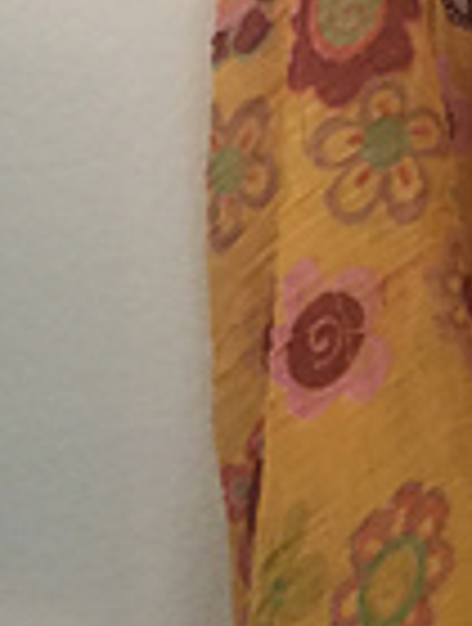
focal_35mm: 104
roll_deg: -0.5
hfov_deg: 13.7
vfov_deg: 18.6
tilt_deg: -12.8
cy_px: 81
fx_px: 1882
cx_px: 618
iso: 500
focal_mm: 4.15
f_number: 2.2
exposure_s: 1/15
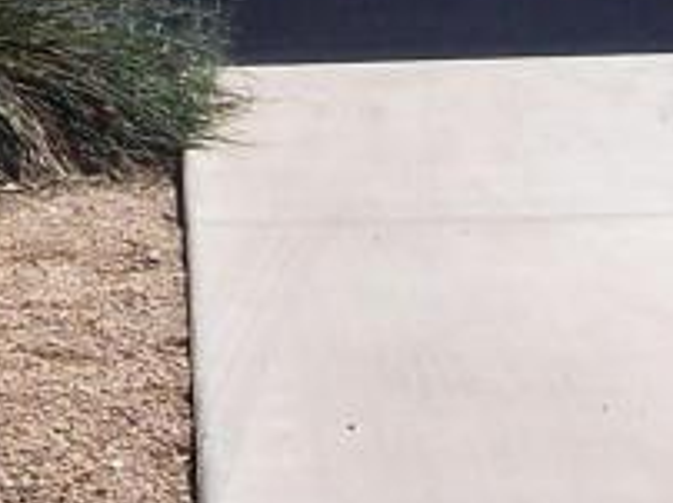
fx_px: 3554
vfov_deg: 8.0
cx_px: -142
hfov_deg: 10.6
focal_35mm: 183
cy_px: -107
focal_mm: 6
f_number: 4.8
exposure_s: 1/898
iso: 80
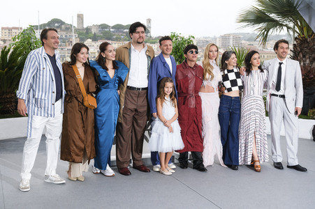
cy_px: 104
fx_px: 385
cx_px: 158
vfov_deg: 30.5
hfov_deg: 44.5
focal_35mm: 44
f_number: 6.4
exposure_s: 1/200
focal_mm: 29.2
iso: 400
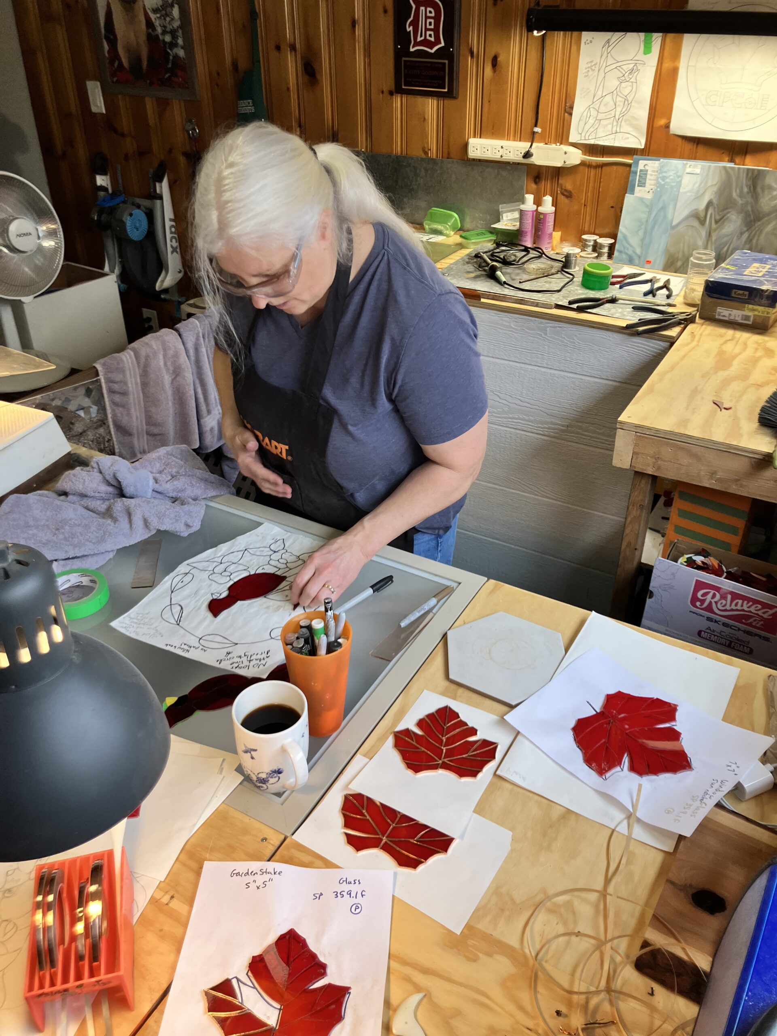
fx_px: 838
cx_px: 388
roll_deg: -0.6
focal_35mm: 28
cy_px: 518
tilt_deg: -31.4
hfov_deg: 49.7
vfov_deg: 63.4
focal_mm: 3.99
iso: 50
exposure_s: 1/120
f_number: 1.8
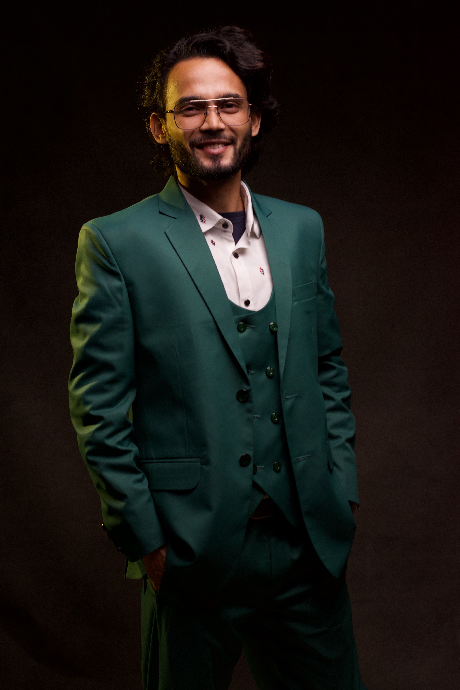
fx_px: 1476
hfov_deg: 17.7
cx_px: 224
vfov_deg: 26.3
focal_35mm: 77
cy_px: 337
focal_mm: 50
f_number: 4
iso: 800
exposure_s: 1/100
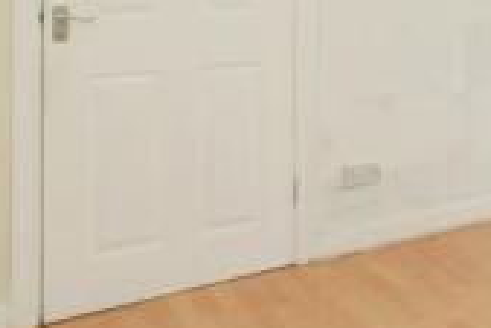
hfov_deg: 27.1
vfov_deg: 20.9
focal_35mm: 61
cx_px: 655
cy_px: -62
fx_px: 831
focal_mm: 10.5
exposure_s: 1/125
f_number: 6.3
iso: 200
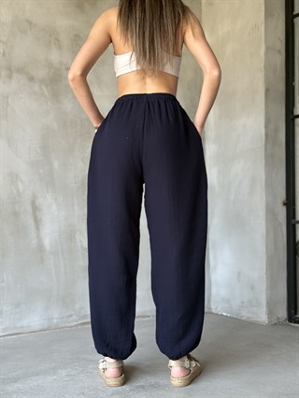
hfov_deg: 30.3
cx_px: 150
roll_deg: +0.0
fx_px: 552
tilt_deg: +1.6
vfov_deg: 39.6
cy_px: 199
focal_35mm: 48
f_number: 1.78
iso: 250
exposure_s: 1/60
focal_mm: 6.76
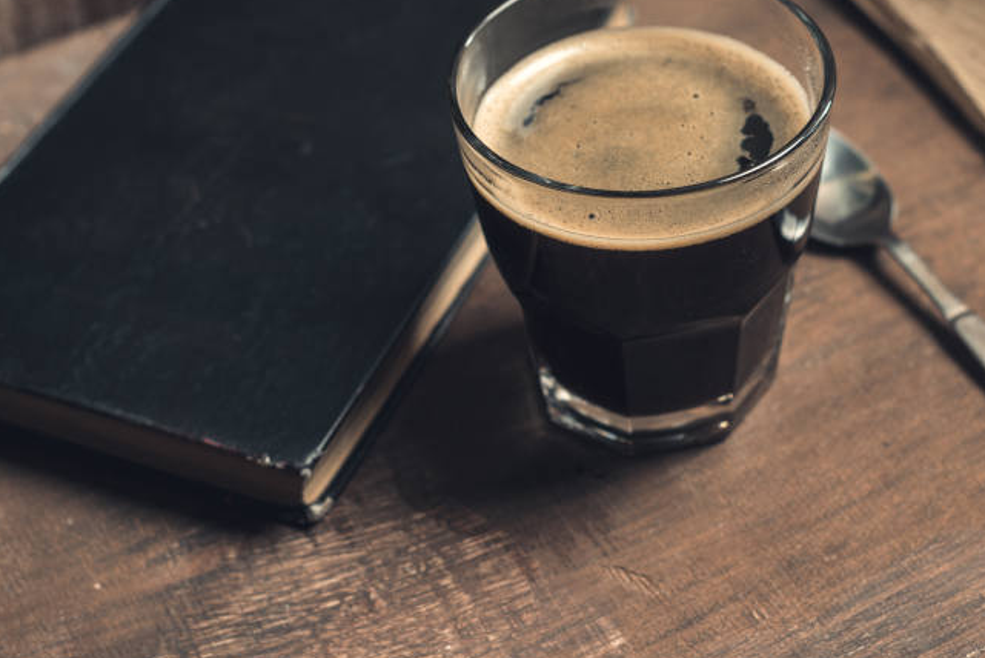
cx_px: 506
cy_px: 219
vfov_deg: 17.5
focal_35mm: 78
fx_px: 2135
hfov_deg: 26.0
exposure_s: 1/100
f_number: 5
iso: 125
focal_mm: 50
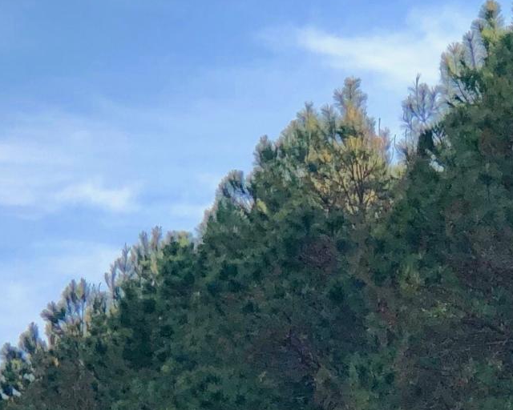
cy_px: 547
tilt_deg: +2.1
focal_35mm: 261
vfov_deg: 5.9
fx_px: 3963
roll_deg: +1.0
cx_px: 417
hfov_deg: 7.4
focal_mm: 6.6
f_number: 2.8
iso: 20
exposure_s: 1/414
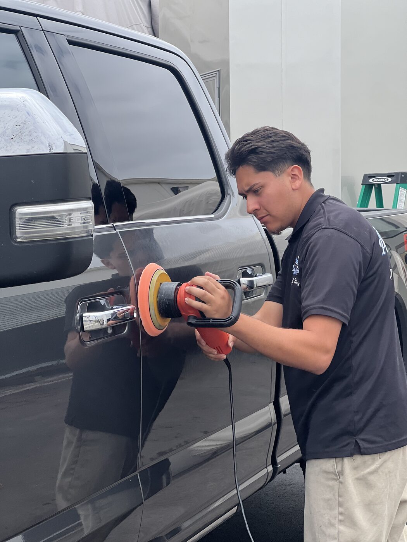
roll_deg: -0.1
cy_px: 271
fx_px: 1207
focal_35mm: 77
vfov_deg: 25.3
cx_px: 204
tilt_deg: -1.7
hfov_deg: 19.1
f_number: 2.8
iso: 32
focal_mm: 9
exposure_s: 1/348
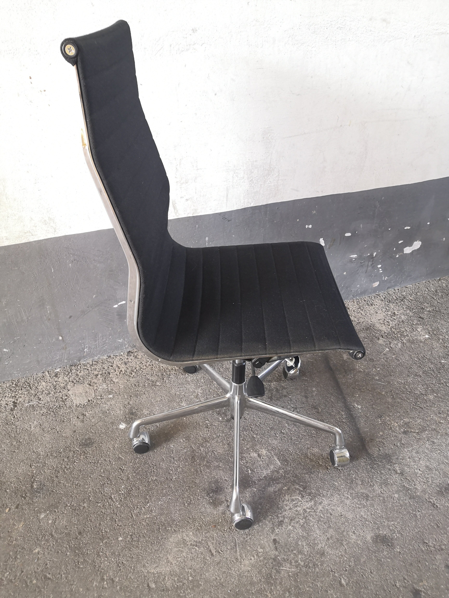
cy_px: 299
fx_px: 467
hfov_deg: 51.4
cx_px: 224
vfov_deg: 65.3
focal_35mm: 27
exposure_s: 1/50
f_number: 1.8
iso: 250
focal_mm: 3.95
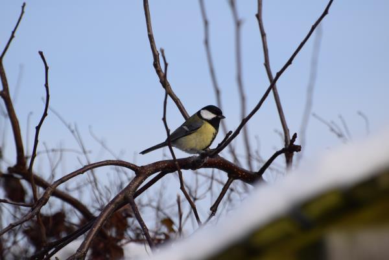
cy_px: 130
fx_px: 4538
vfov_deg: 3.3
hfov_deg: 4.9
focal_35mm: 420
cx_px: 194
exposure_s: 1/800
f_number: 6.3
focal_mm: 280
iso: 200
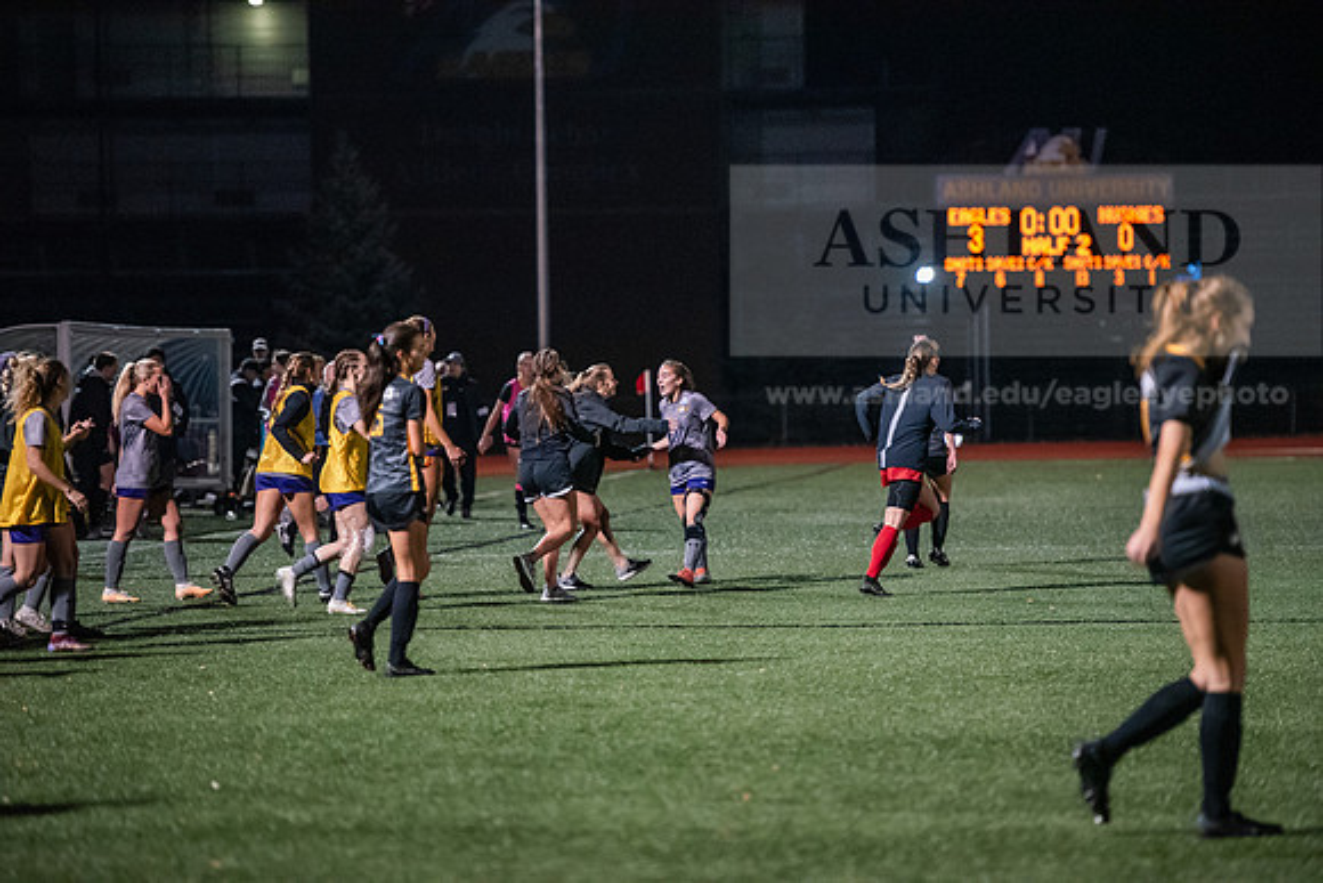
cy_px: 442
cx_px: 662
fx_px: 6616
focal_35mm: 180
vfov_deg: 7.6
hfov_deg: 11.4
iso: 8000
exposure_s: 1/800
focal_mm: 180
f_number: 3.2
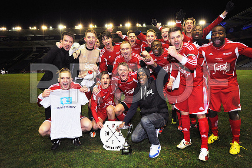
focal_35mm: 24
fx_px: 168
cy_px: 84
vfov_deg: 53.1
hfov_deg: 73.8
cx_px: 126
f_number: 3.2
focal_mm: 24
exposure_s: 1/1600
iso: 2500
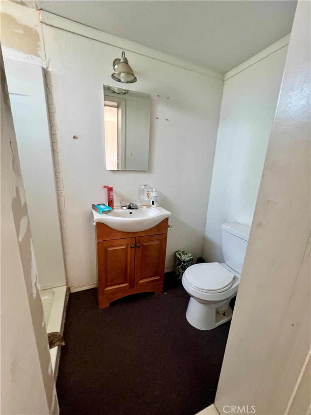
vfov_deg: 106.2
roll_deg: -4.7
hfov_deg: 89.9
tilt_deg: -12.4
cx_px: 156
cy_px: 208
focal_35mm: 13
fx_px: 156
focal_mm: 1.57
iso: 320
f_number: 1.8
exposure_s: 1/60
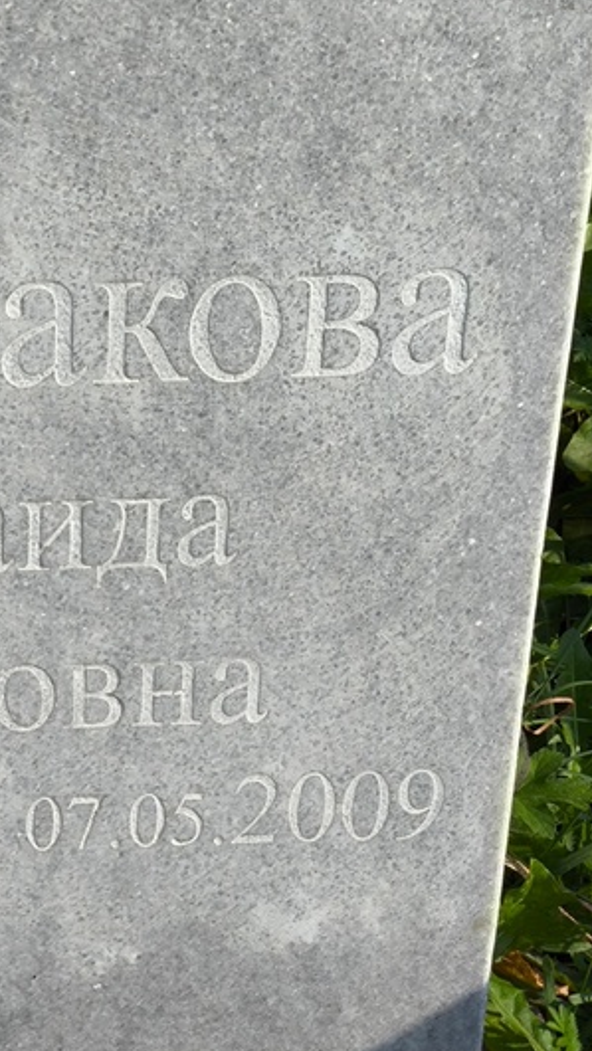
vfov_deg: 25.9
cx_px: -136
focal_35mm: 82
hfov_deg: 14.3
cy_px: 511
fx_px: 2287
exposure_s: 1/983
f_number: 1.7
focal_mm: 4.71
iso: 50
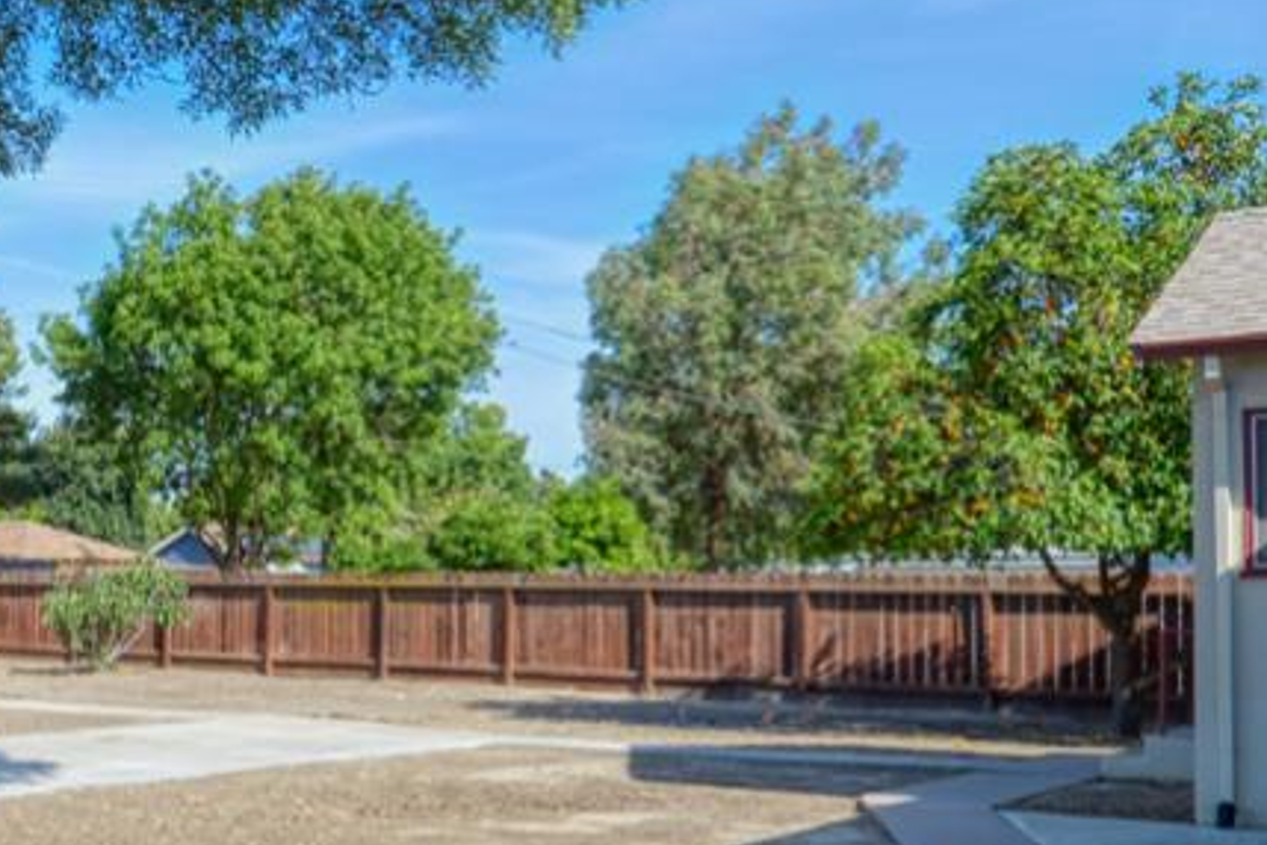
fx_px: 1724
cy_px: 594
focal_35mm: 49
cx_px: 142
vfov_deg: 27.3
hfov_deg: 37.8
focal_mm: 14
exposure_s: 1/320
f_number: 10
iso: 400
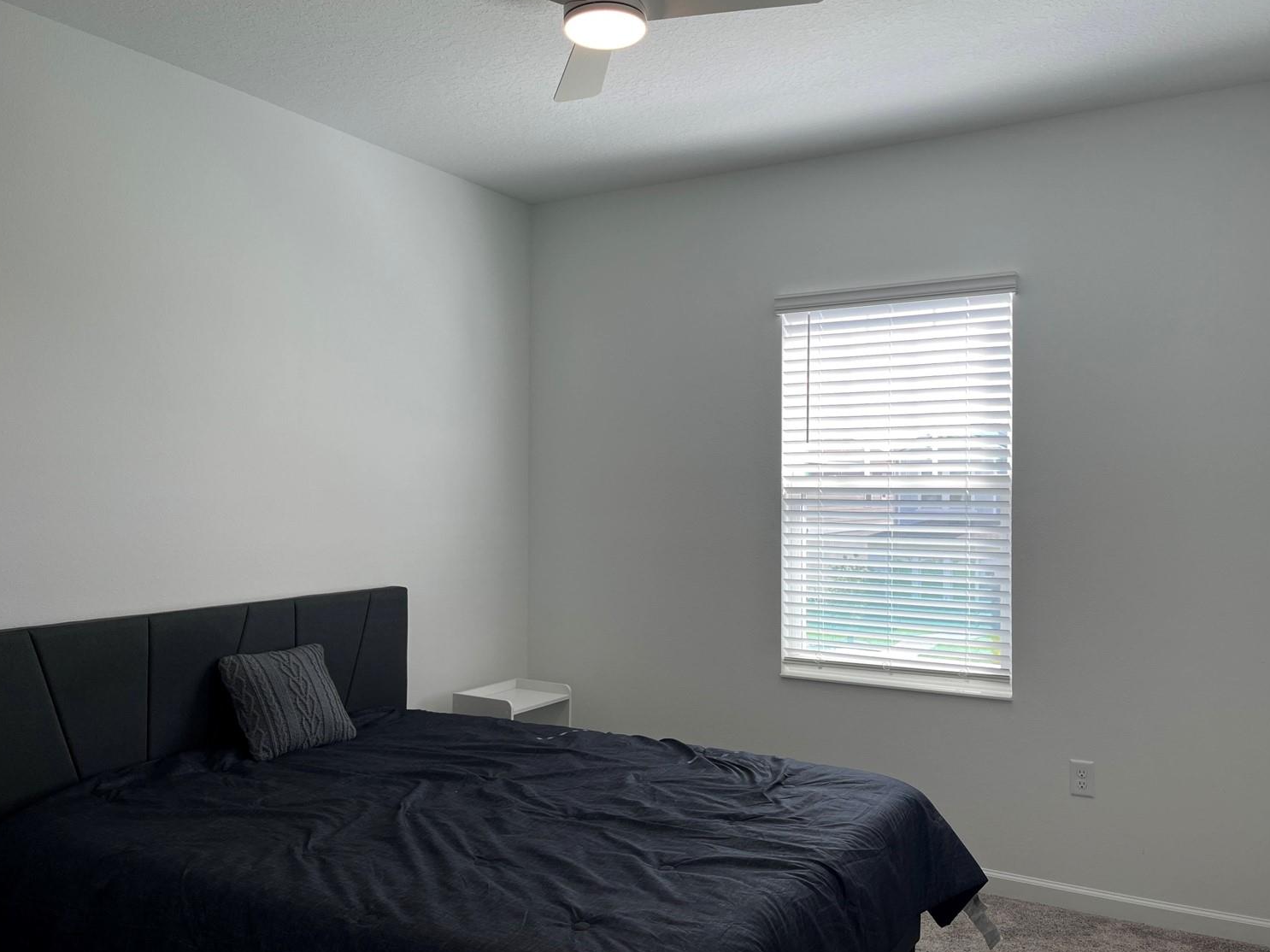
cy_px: 479
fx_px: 1027
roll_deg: -0.3
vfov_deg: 49.7
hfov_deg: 63.4
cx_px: 672
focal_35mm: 28
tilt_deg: +0.3
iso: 40
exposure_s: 1/185
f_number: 1.6
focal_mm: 5.1
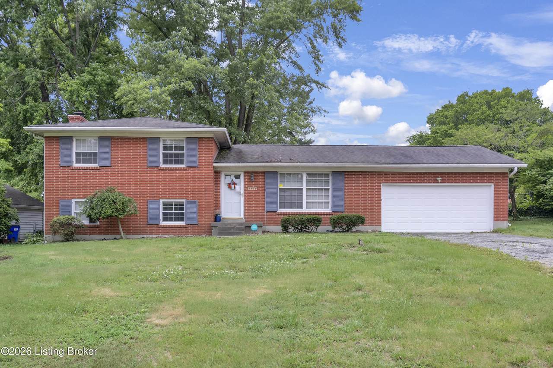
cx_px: 276
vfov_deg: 41.1
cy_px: 184
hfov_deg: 58.7
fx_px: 491
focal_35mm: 32
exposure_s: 1/250
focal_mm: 32
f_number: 4
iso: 125
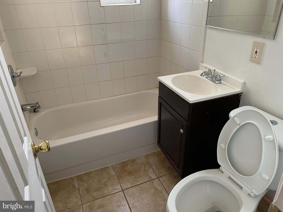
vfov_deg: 53.1
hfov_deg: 67.3
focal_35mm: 26
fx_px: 213
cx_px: 142
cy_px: 106
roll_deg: +2.4
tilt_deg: -27.4
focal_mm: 4.2
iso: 200
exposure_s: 1/60
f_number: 1.6
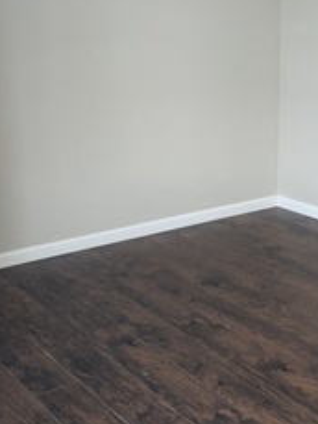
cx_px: 210
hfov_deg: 24.7
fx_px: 722
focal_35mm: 59
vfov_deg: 32.6
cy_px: 187
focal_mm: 4.38
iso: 545
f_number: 1.73
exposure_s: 1/60
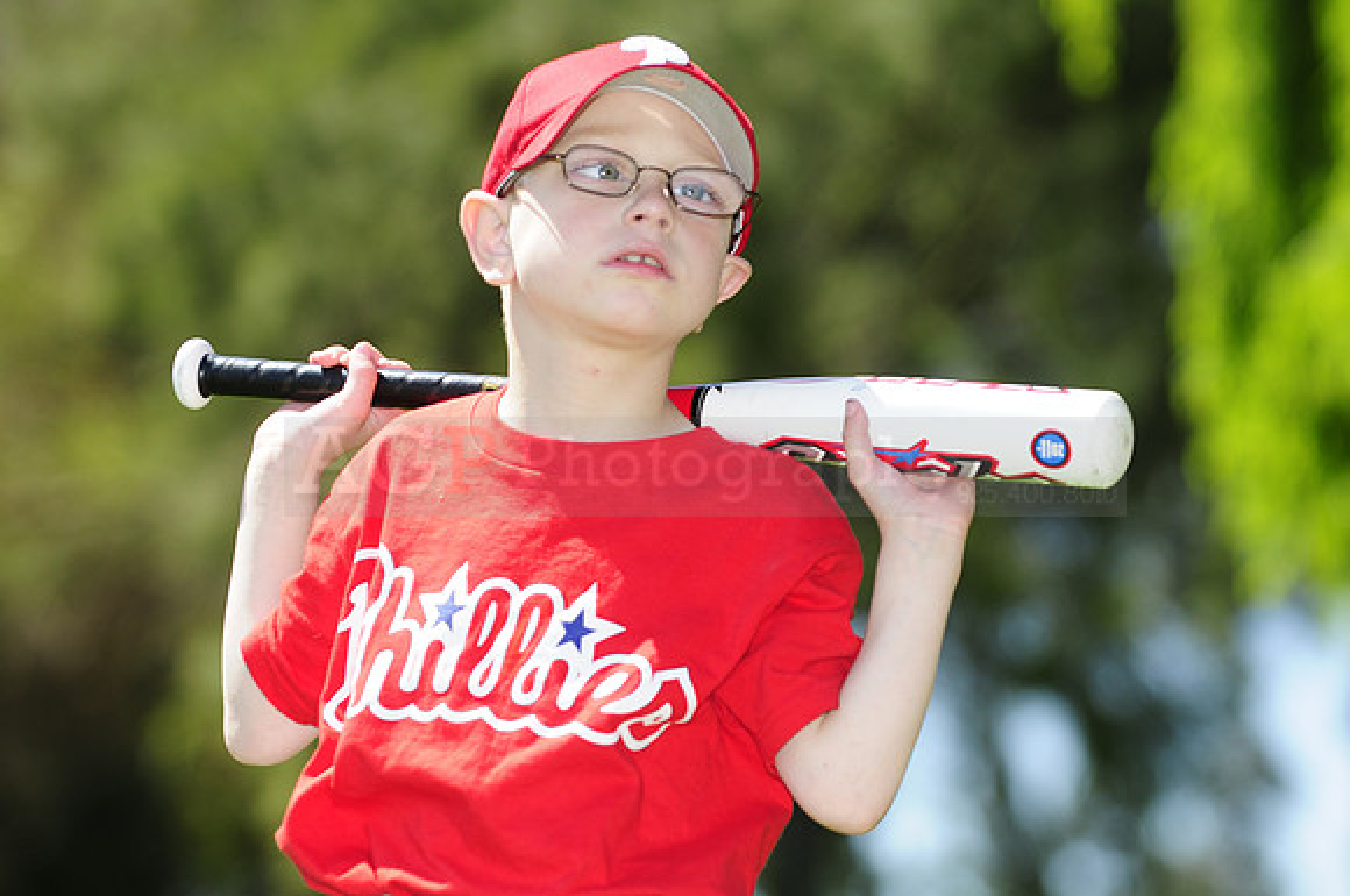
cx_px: 675
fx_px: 7302
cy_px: 448
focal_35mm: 195
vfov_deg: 7.0
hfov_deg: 10.6
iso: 200
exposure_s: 1/1250
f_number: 3.5
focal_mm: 130
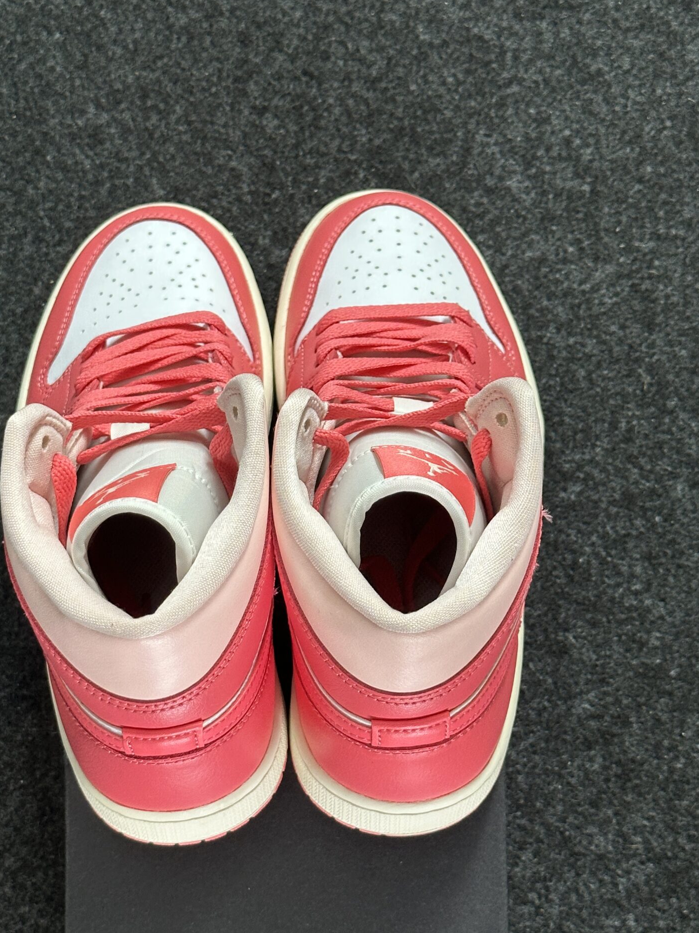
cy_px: 526
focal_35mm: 66
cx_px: 287
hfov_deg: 22.2
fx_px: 1777
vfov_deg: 29.4
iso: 200
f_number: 1.78
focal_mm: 6.86
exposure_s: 1/33
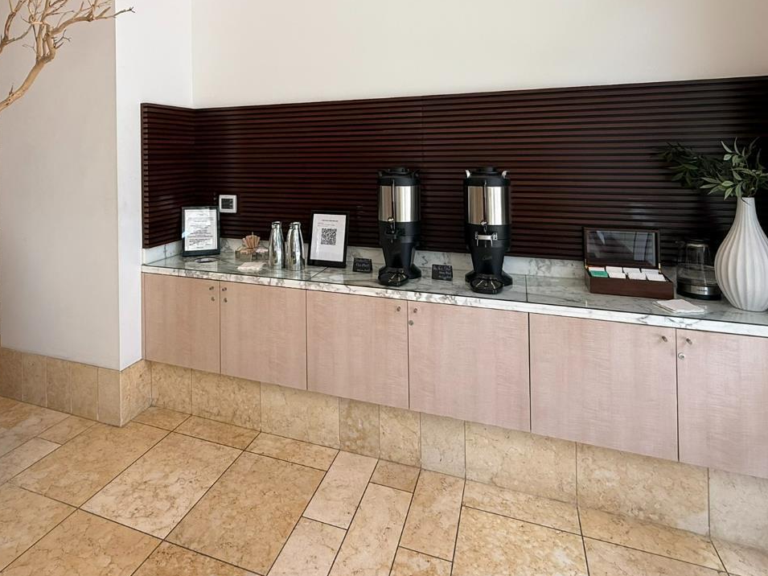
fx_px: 488
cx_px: 322
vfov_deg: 58.3
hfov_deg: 75.8
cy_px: 152
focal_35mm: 22
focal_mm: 2.22
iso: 64
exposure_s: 1/99
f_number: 2.2
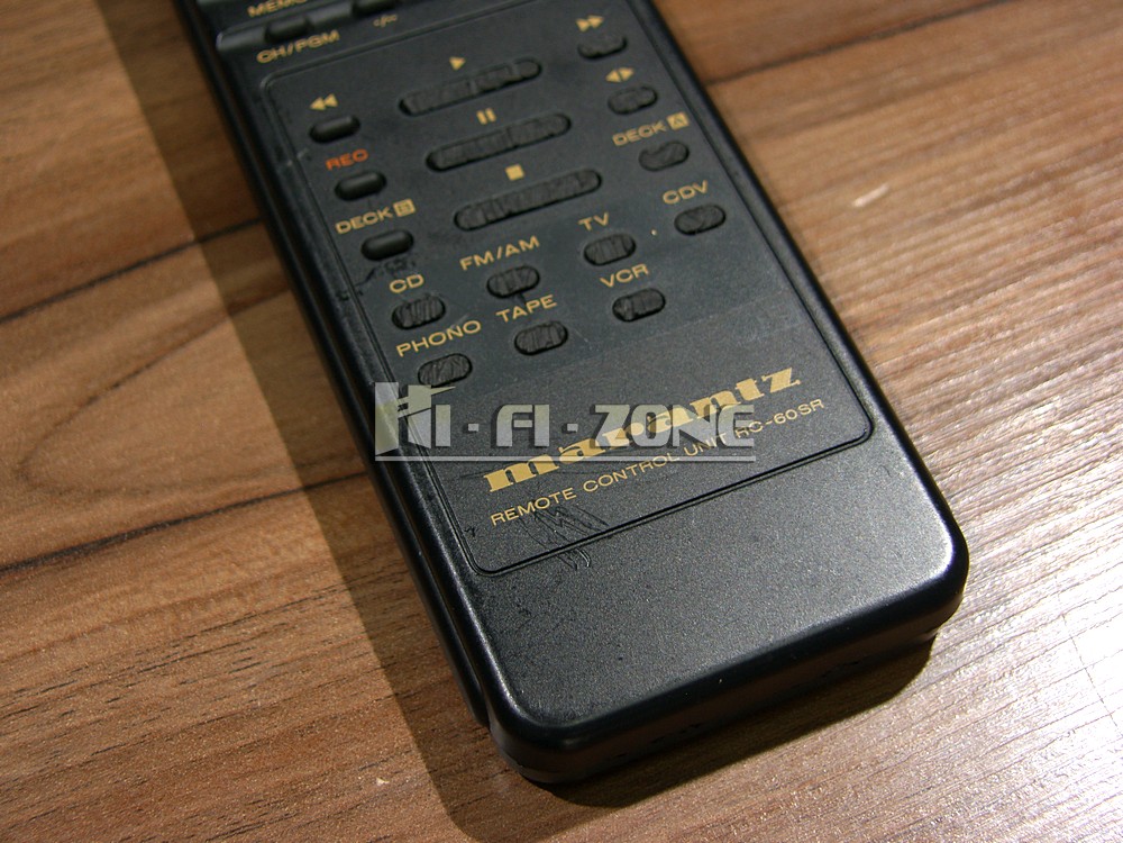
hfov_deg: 29.8
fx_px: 2109
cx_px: 562
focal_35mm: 65
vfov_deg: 22.6
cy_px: 422
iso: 50
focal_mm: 16.7
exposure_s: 1/60
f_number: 2.8
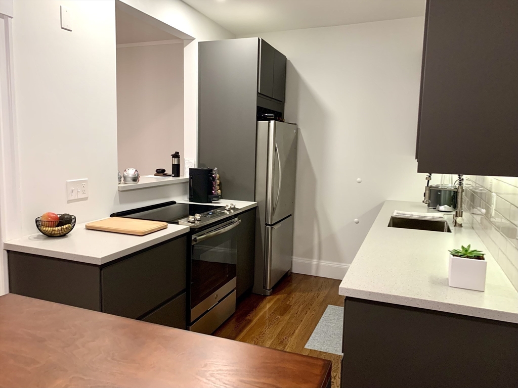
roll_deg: -1.5
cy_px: 194
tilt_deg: -6.8
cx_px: 259
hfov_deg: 67.3
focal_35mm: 26
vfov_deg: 53.1
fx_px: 389
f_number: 1.8
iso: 320
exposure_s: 1/40
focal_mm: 4.25
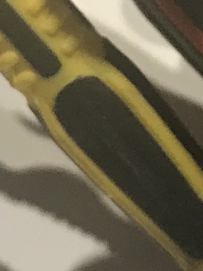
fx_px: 1690
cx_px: 238
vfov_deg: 9.0
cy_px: -89
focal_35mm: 216
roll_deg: -11.0
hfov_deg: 6.8
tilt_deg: -41.3
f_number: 1.8
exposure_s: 1/33
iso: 40
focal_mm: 3.99
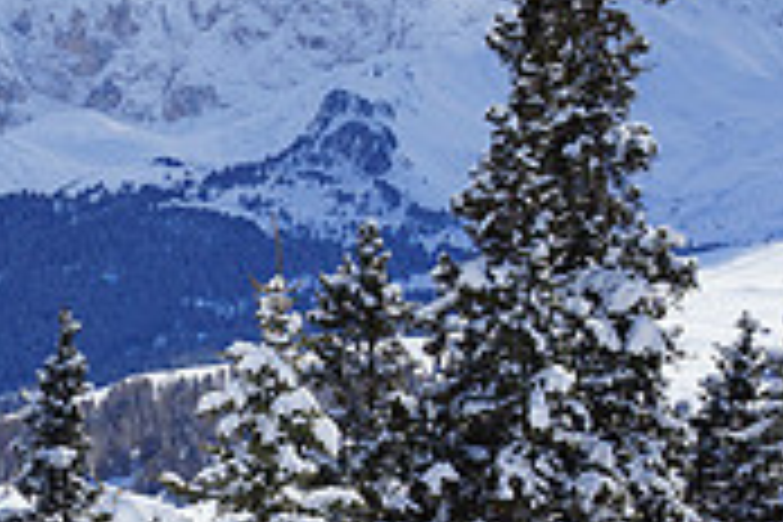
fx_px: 3045
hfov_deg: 14.2
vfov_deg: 9.7
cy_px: 484
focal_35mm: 140
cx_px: -189
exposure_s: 1/500
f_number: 9
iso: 100
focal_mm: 28
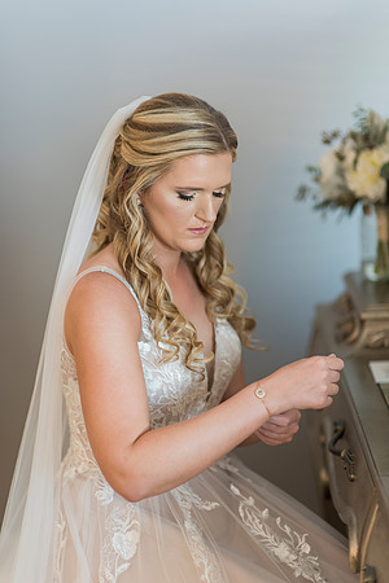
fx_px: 1378
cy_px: 292
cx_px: 194
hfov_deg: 16.1
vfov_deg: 23.9
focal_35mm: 85
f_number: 1.6
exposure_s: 1/125
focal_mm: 85
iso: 400
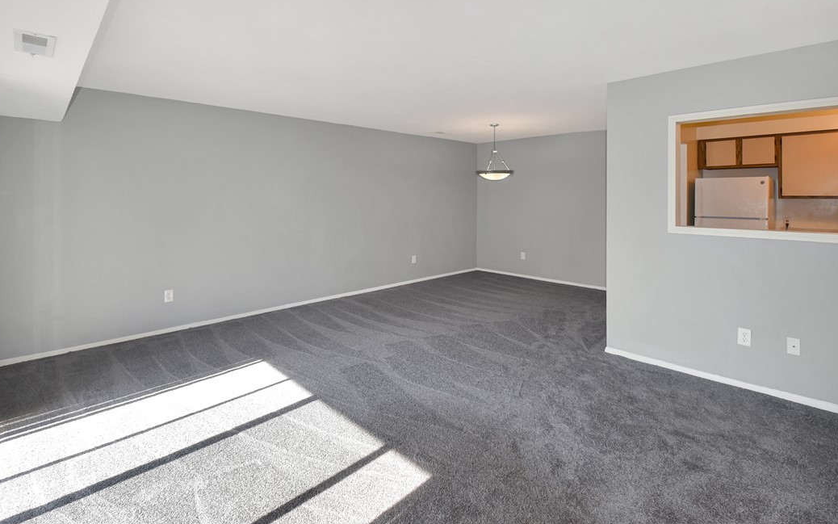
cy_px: 256
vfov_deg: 71.3
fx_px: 365
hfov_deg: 97.8
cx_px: 425
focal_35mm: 16
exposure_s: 1/125
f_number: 5.6
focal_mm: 10
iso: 160
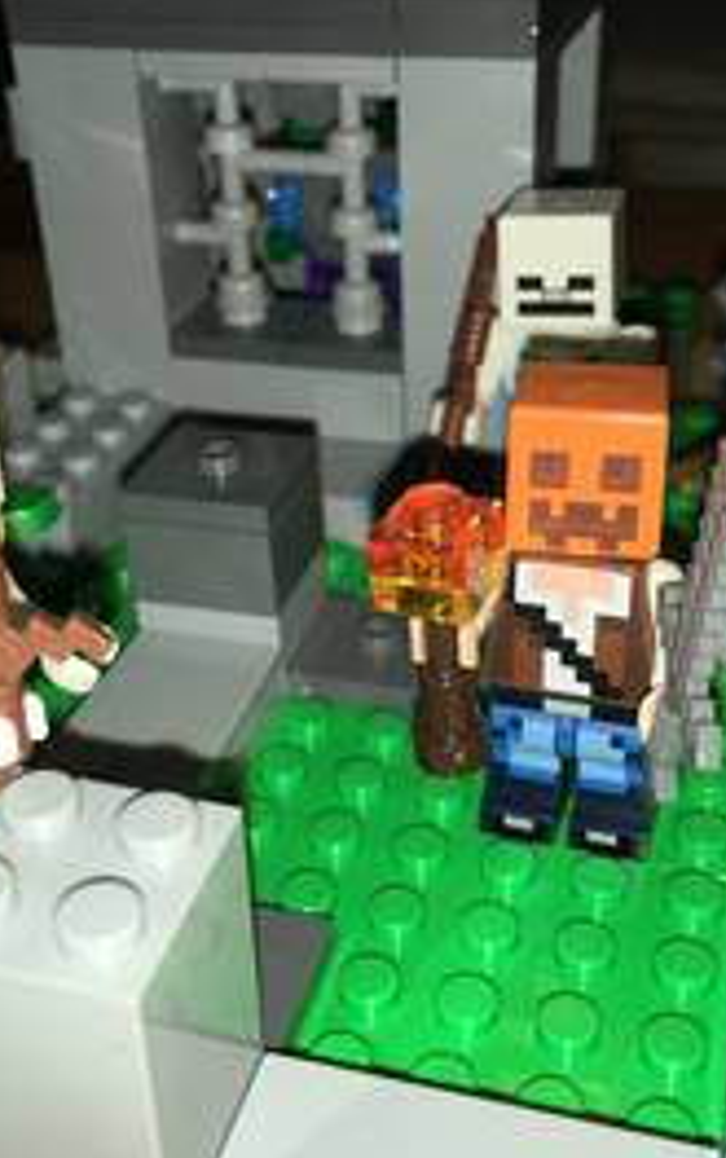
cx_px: 392
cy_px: 572
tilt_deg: -30.8
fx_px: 1326
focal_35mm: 42
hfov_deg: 30.6
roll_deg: +2.4
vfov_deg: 47.1
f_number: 2.2
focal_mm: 4.15
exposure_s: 1/203
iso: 25
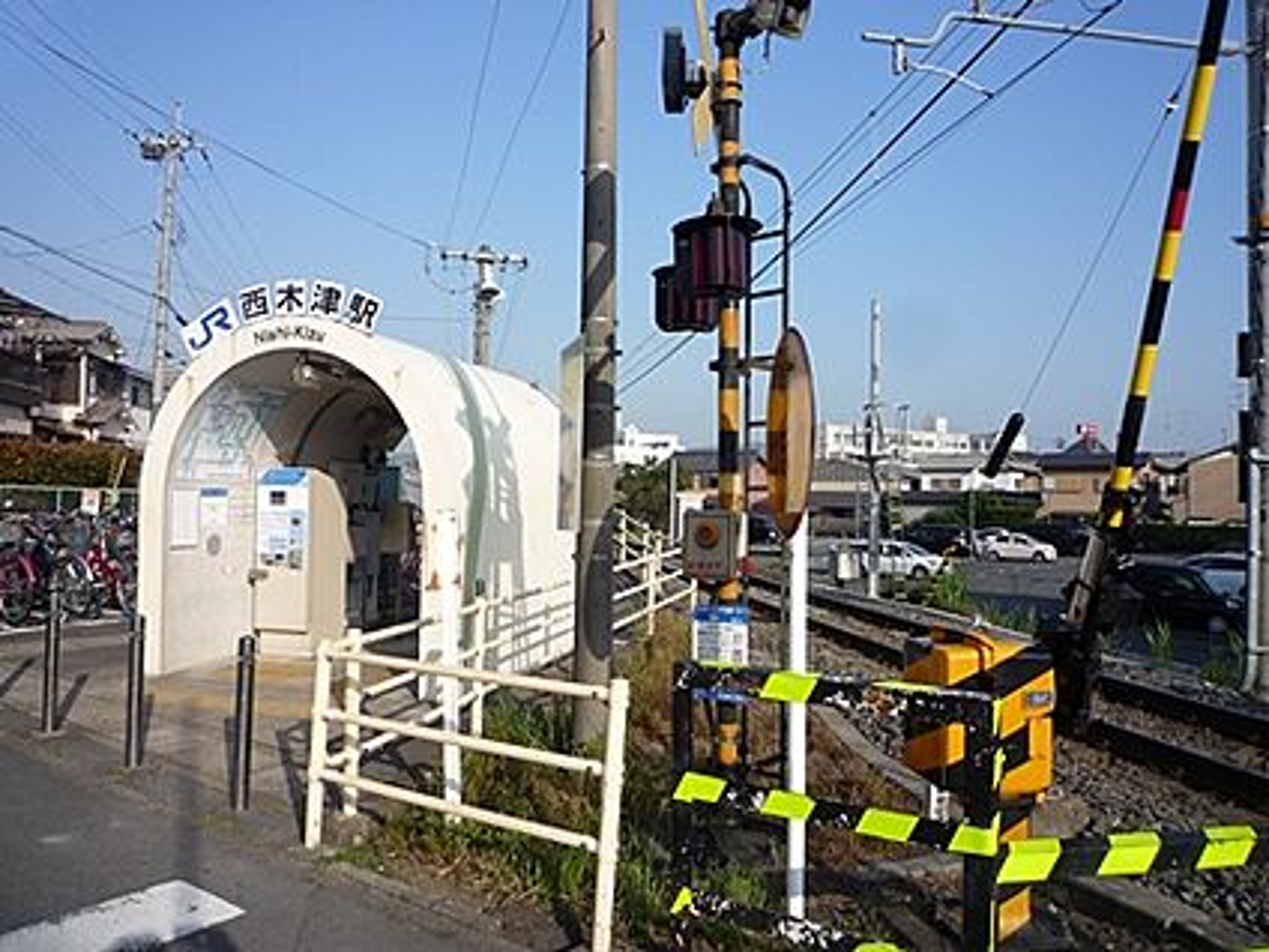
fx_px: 916
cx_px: 634
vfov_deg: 54.9
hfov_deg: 69.4
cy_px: 476
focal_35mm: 25
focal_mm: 4.4
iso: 100
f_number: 4
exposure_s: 1/640
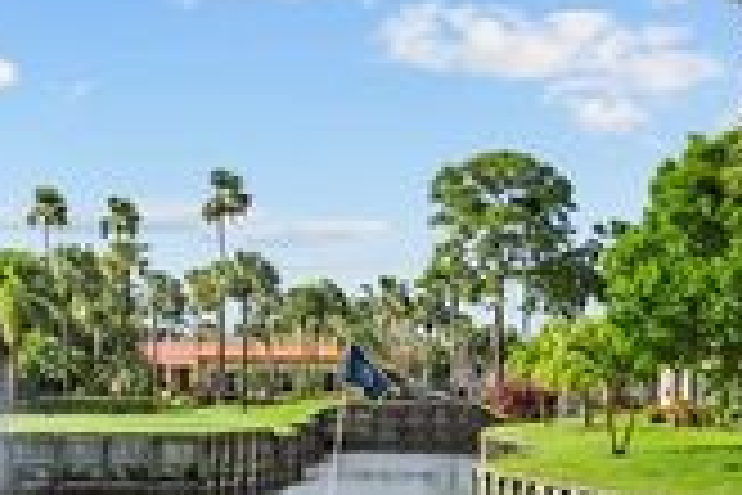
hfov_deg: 19.1
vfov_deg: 12.9
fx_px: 2185
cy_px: 376
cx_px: 157
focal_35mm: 106
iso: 640
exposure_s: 1/640
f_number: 8
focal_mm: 35
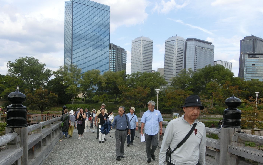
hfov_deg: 56.6
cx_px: 117
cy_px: 117
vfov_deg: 36.7
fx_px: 244
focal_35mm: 34
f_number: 3.3
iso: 80
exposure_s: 1/640
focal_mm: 4.4
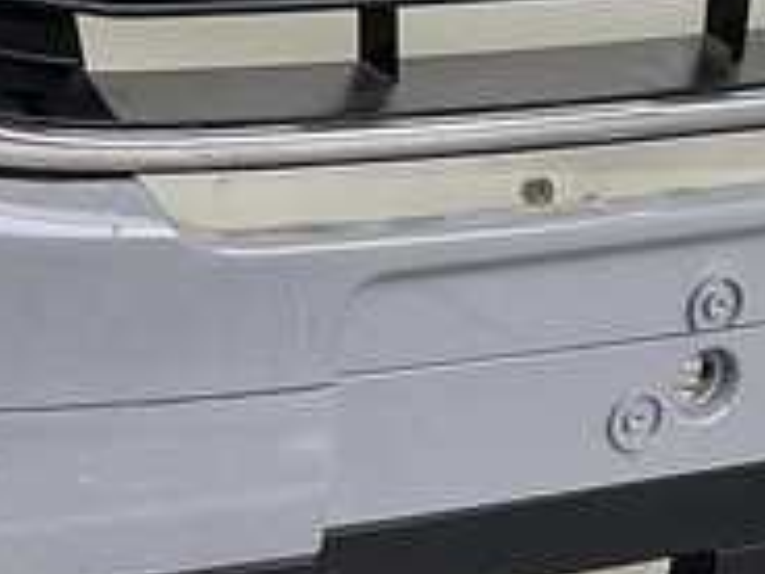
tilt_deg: -8.1
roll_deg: +1.1
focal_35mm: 159
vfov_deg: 9.2
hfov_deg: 12.2
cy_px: -75
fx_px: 3514
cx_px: -54
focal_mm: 3
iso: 20
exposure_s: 1/100
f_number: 1.8
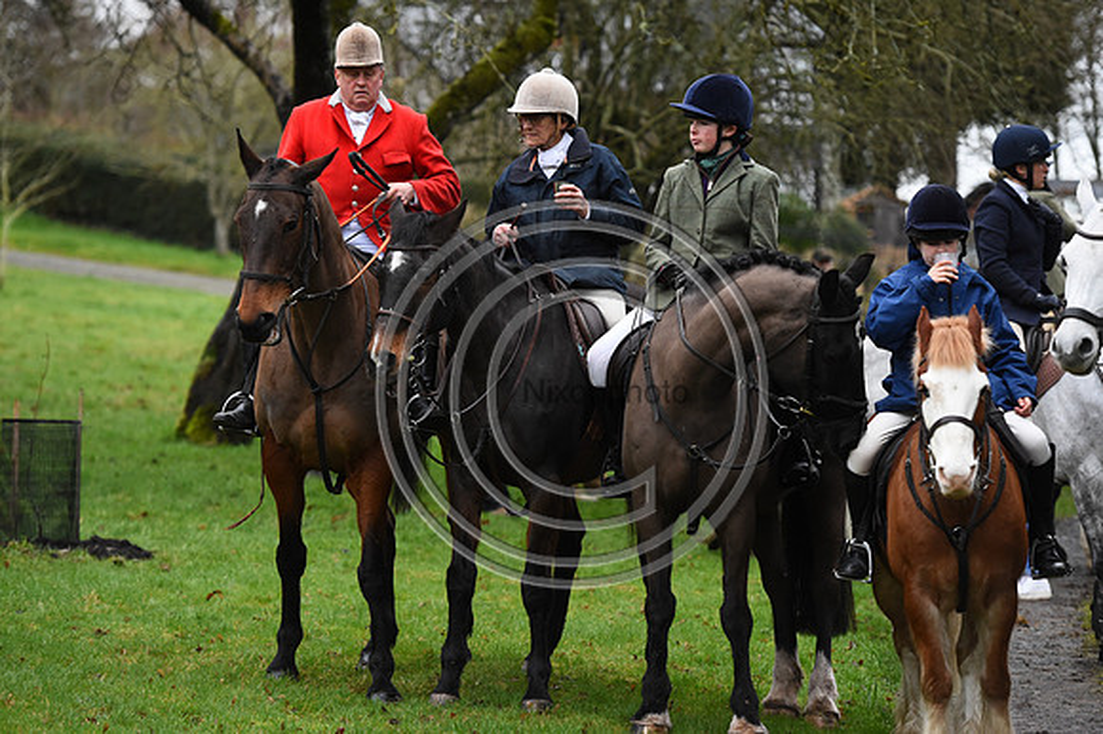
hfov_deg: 15.2
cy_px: 367
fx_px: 4134
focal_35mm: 135
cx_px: 552
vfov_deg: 10.1
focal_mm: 135
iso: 3200
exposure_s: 1/1250
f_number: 3.5
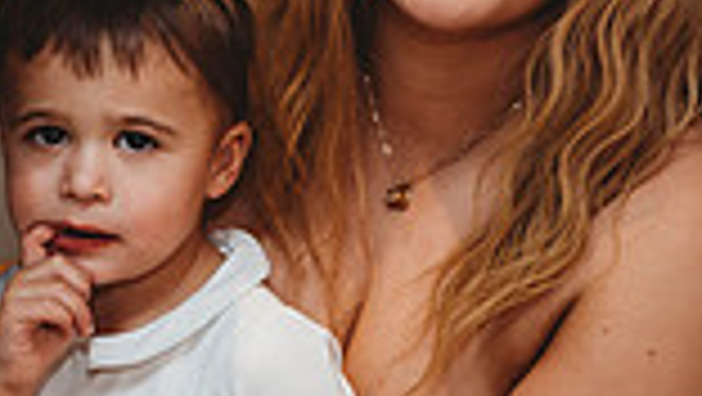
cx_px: 180
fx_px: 2533
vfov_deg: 8.9
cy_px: 90
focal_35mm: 136
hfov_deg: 15.7
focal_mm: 35
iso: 360
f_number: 1.8
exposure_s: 1/160
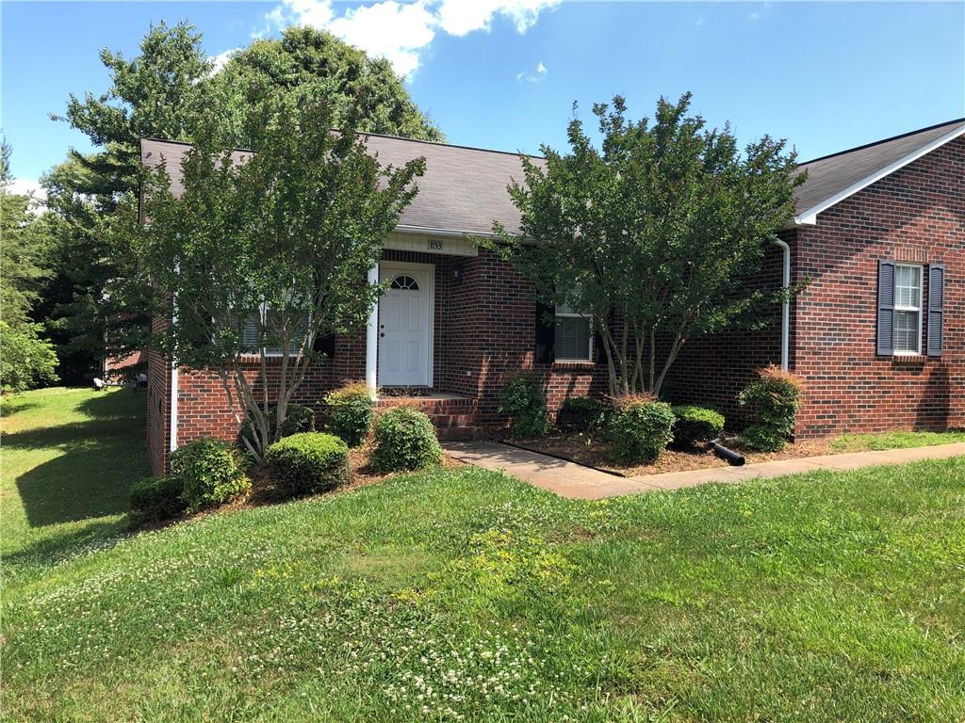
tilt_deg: -1.5
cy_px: 362
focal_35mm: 28
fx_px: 781
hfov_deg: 63.4
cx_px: 482
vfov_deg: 49.7
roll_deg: -1.6
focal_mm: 3.99
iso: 20
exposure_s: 1/565
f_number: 1.8
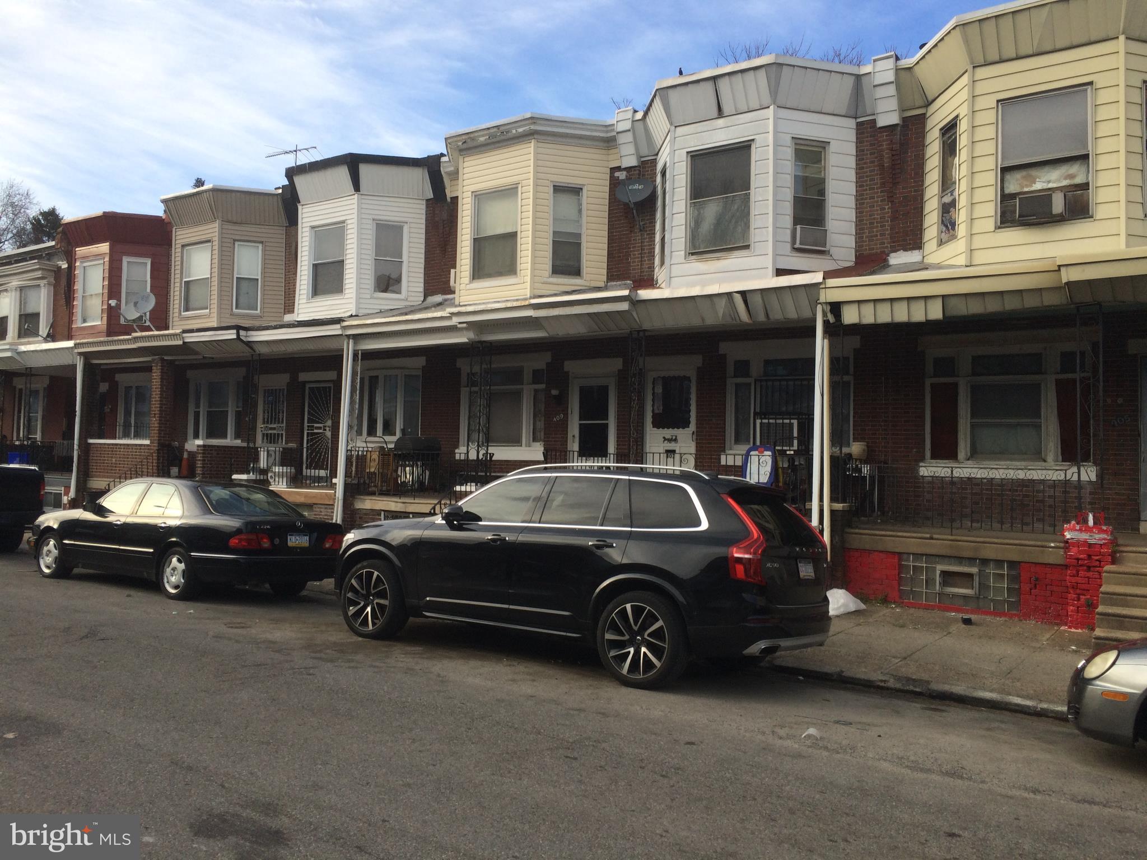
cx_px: 574
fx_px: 961
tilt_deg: -2.1
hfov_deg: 61.7
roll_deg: -2.6
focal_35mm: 29
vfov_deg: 48.2
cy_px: 430
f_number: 2.2
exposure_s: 1/720
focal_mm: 4.15
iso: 32
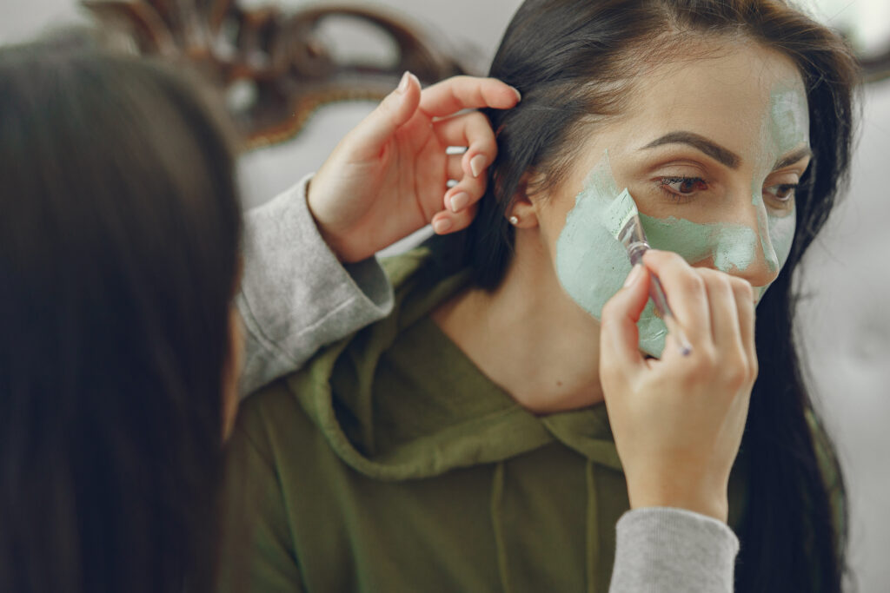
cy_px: 296
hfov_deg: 23.9
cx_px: 445
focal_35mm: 85
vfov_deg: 16.1
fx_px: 2102
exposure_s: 1/400
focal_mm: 85
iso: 640
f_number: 2.8
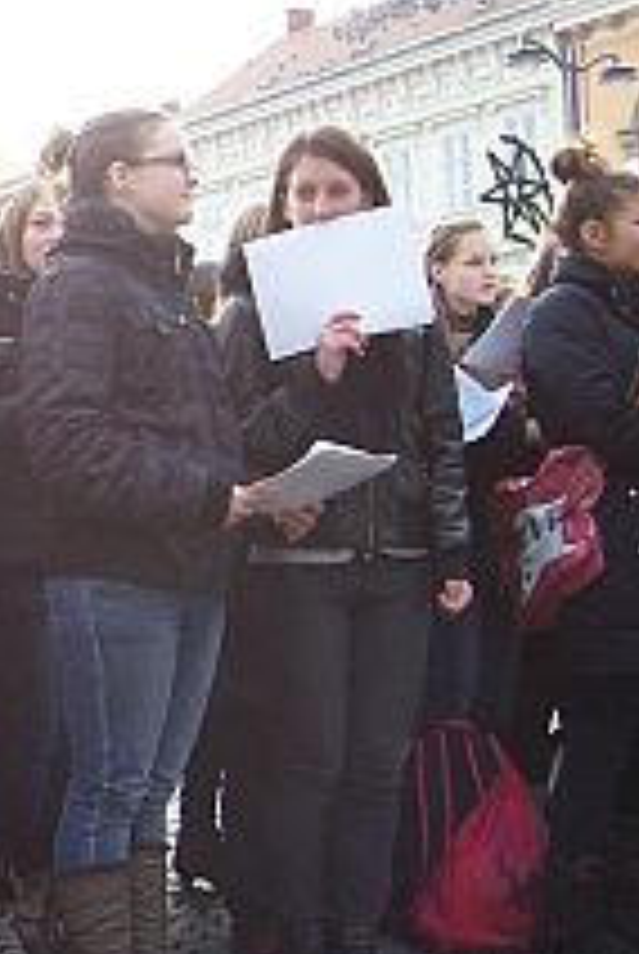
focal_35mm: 75
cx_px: -180
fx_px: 1990
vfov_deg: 27.0
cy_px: 450
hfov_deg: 17.2
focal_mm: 5.6
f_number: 2.7
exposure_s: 1/250
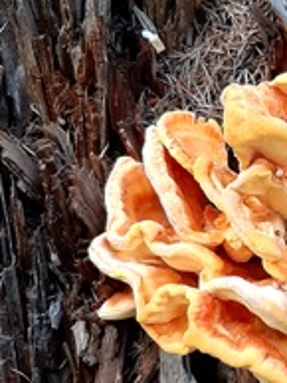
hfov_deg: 19.6
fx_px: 773
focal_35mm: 70
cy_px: 204
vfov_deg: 27.8
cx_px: 362
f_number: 1.7
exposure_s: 1/30
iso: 200
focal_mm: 3.93
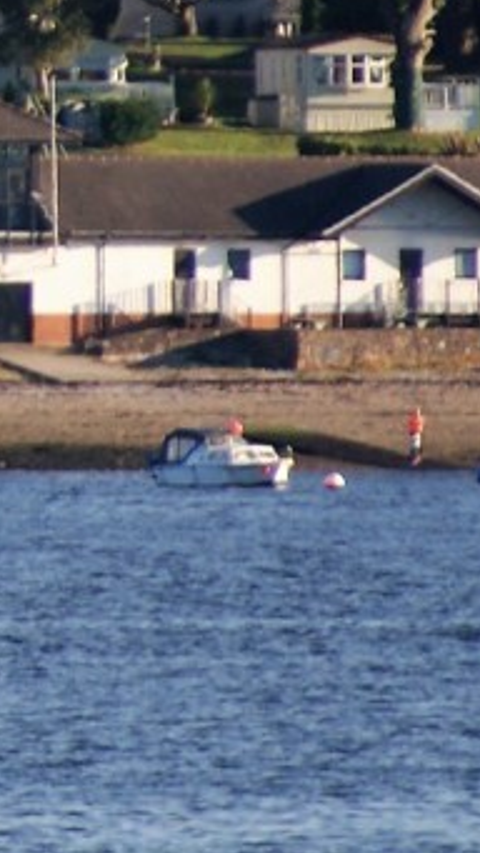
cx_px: -961
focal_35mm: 2232
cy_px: -23
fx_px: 50466
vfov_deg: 1.0
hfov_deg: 0.5
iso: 200
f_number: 5.6
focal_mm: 300
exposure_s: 1/500
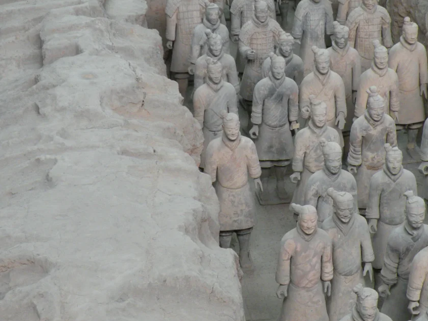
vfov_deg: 13.6
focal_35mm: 109
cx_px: 298
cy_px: 149
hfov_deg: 18.0
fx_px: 1348
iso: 208
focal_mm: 13.4
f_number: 4
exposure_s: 1/65.1
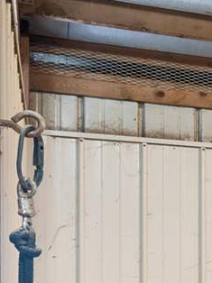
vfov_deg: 19.5
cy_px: 283
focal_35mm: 98
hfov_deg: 11.6
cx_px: 552
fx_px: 801
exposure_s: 1/3.33
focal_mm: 25
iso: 400
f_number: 8
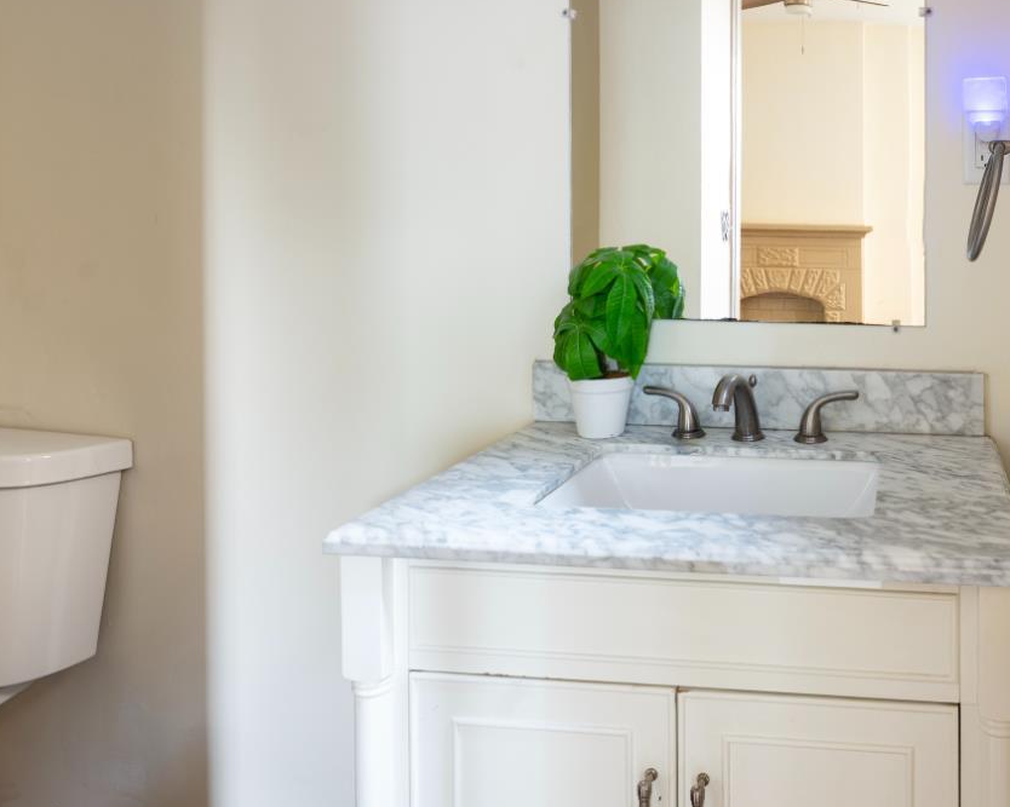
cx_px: 552
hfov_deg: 63.9
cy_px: 455
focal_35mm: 27
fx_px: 807
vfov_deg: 53.0
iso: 100
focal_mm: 16
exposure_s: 15
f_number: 8
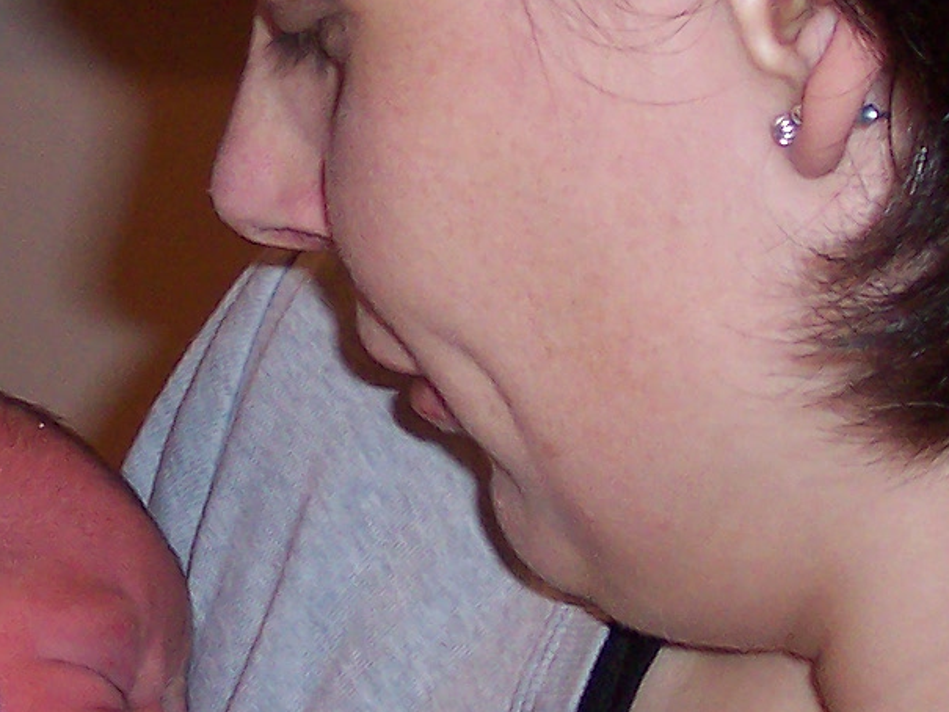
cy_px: 307
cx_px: 238
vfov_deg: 9.2
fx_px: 4442
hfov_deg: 12.2
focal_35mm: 162
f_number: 2.8
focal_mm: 8
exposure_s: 1/30
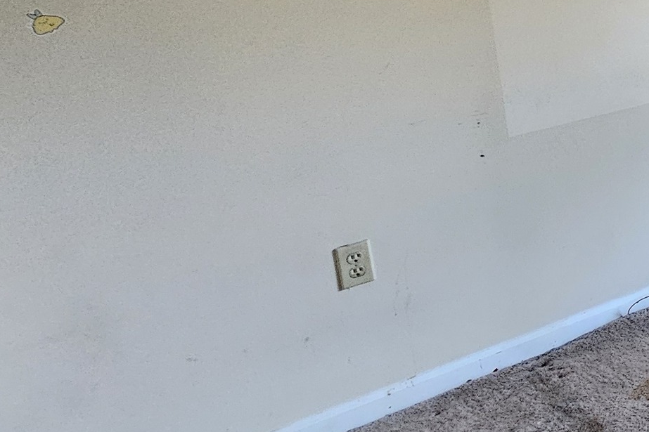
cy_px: 12
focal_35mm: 45
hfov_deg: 25.3
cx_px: 1074
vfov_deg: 28.2
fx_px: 811
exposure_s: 1/24
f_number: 2.2
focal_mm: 2.2
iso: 640
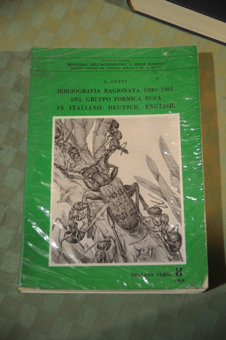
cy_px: 170
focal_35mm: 60
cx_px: 113
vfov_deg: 33.4
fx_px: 566
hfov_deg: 22.6
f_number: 2.8
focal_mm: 40
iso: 200
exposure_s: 1/10
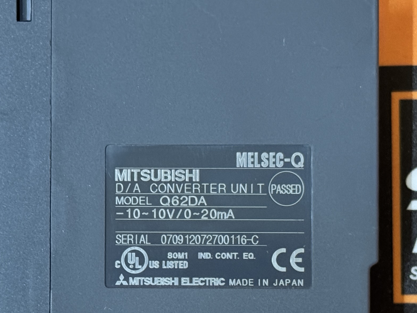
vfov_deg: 12.0
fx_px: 1482
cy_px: 231
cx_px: 145
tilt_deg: -87.9
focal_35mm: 123
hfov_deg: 16.0
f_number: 1.78
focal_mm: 6.76
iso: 500
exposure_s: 1/30
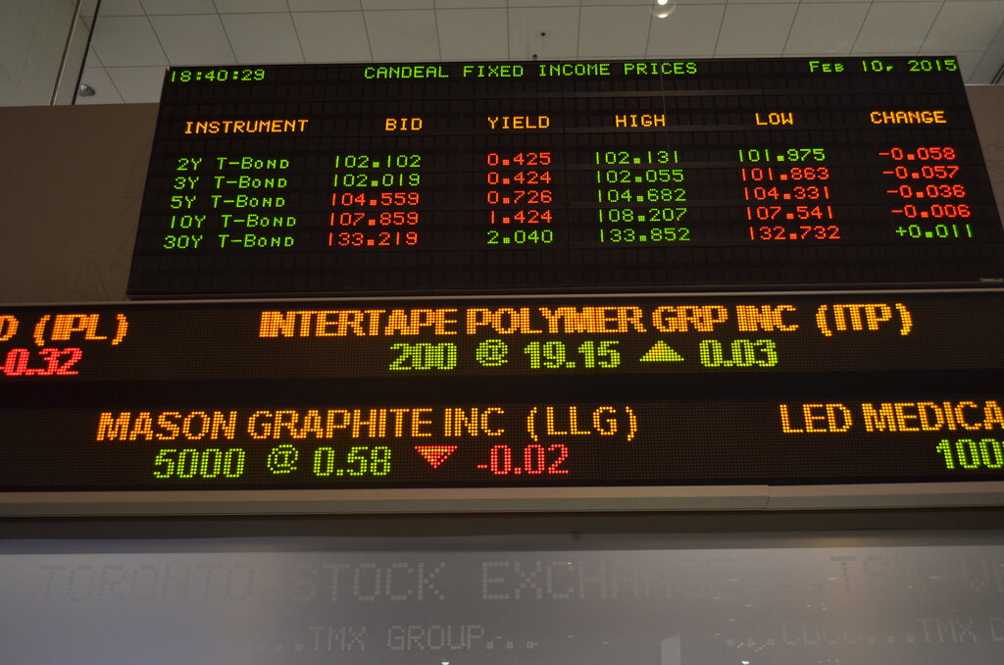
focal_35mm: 33
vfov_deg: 39.8
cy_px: 332
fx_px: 918
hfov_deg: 57.3
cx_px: 502
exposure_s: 1/40
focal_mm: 22
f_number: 4.5
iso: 640
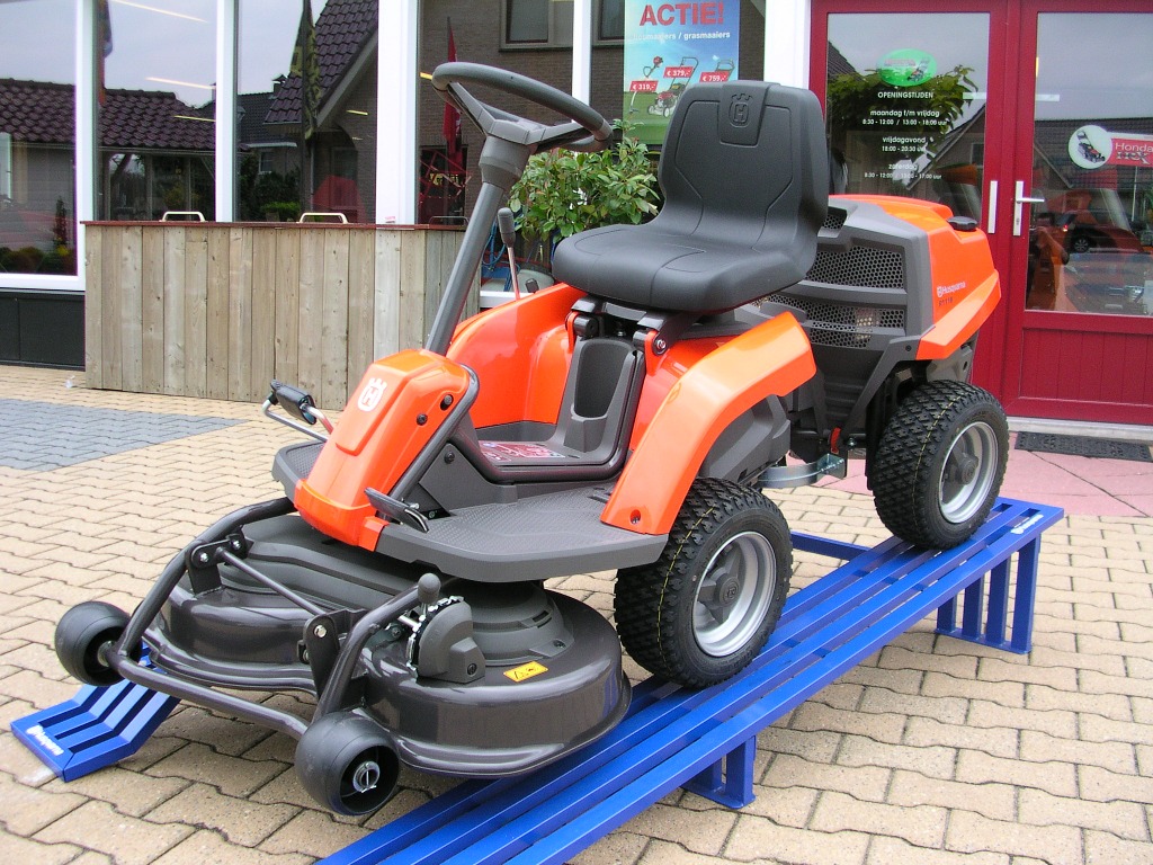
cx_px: 576
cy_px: 432
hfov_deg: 50.1
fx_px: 1232
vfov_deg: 38.7
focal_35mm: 37
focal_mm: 5.6
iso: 100
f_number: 2.7
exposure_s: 1/85.1
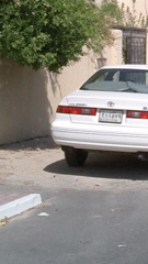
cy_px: 8
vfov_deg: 16.7
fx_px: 879
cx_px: 213
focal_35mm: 126
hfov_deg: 9.4
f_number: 4.2
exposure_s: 1/1600
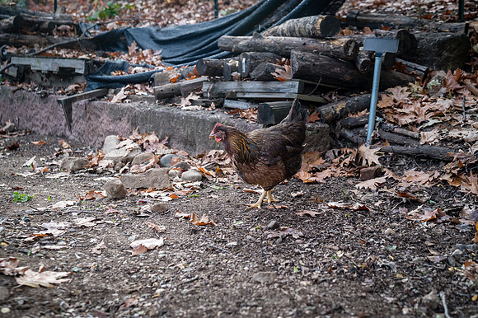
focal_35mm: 54
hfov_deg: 36.9
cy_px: 159
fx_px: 717
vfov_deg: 25.0
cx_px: 239
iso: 1000
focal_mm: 54
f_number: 4
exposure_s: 1/500
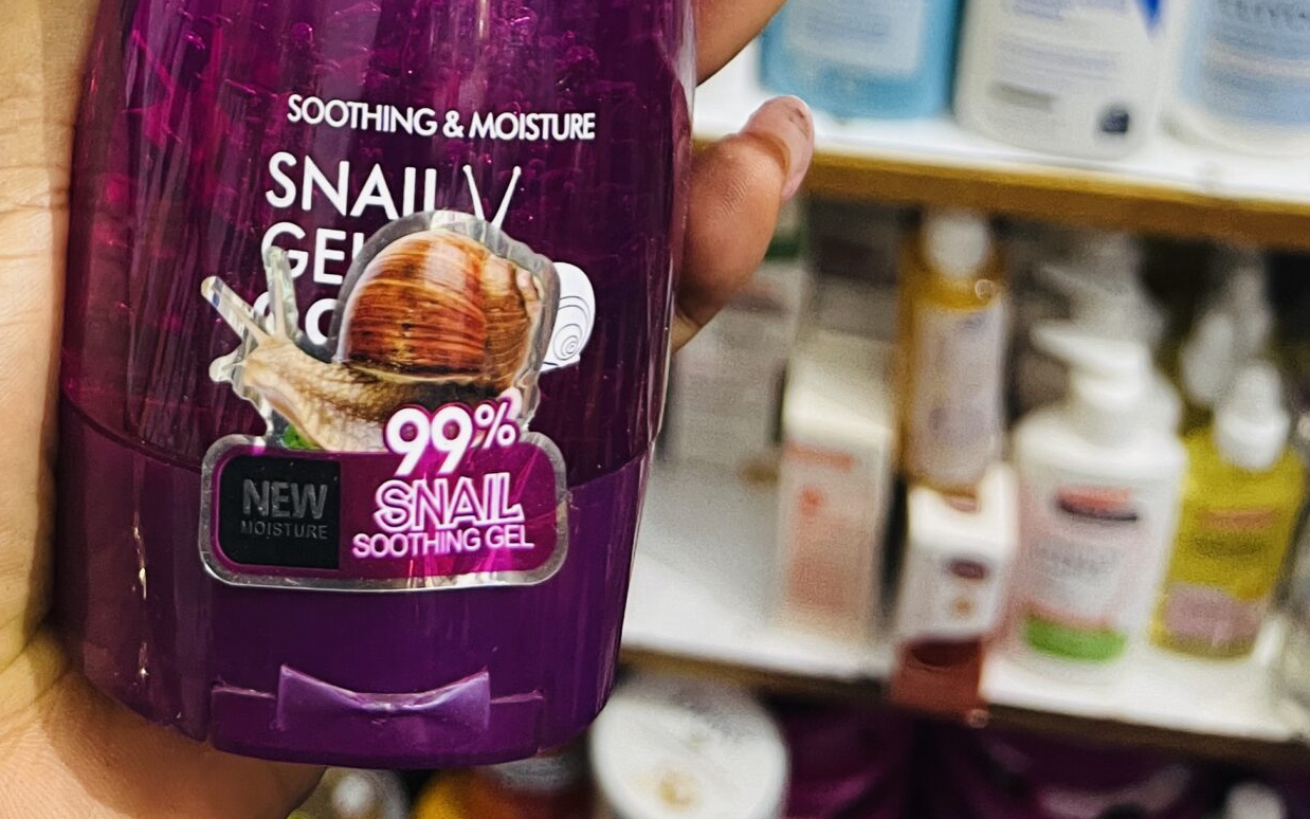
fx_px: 2035
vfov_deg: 18.9
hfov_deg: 35.0
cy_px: -531
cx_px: 342
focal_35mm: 57
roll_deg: +1.7
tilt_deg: -24.4
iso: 160
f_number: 1.5
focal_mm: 5.7
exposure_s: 1/50
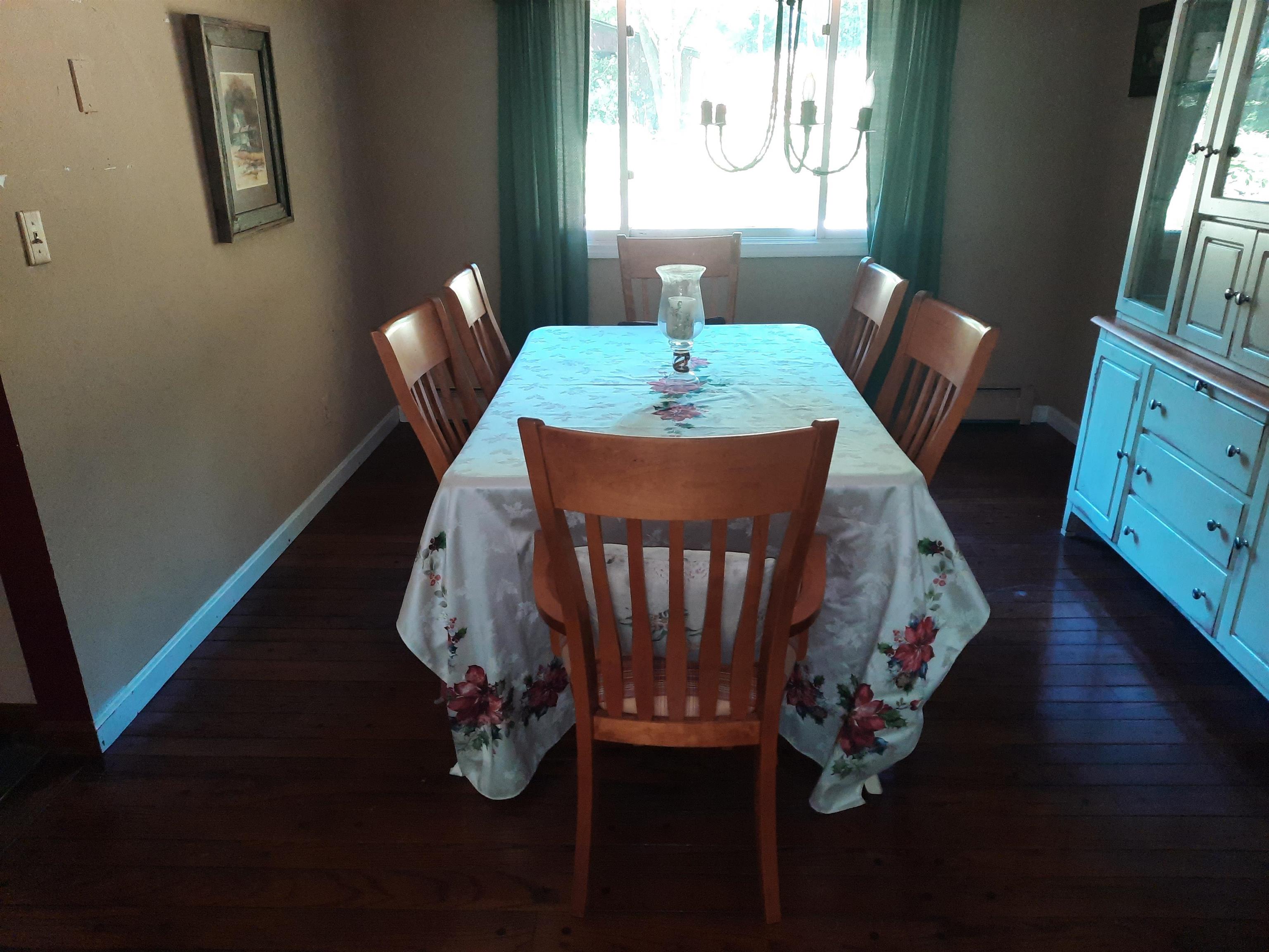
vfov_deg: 54.9
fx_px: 916
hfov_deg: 69.4
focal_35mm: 25
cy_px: 476
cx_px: 634
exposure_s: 1/60
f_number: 2
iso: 320
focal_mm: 4.6
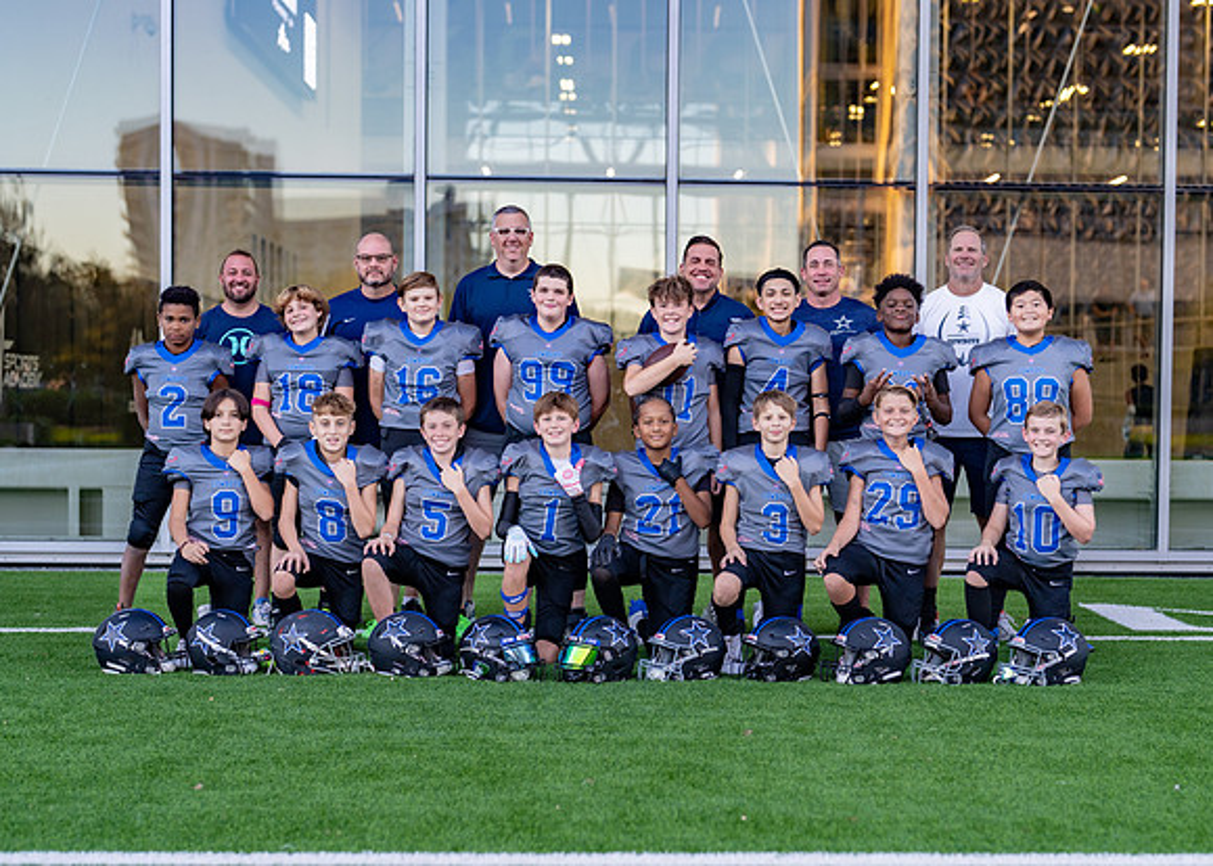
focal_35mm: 62
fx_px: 2122
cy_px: 493
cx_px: 668
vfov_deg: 23.0
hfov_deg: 31.9
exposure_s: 1/400
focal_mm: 50
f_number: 2
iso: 320
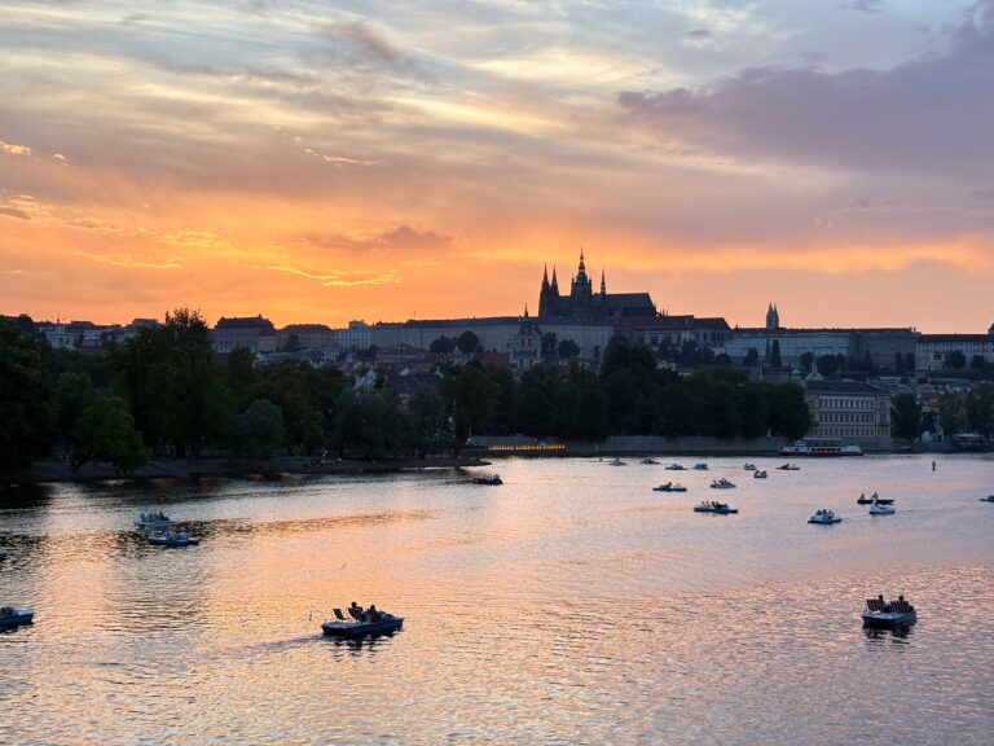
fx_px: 1493
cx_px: 497
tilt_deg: +1.8
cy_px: 373
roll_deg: +0.2
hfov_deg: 36.8
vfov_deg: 28.0
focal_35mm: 52
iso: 40
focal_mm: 5.96
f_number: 1.6
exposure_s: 1/229
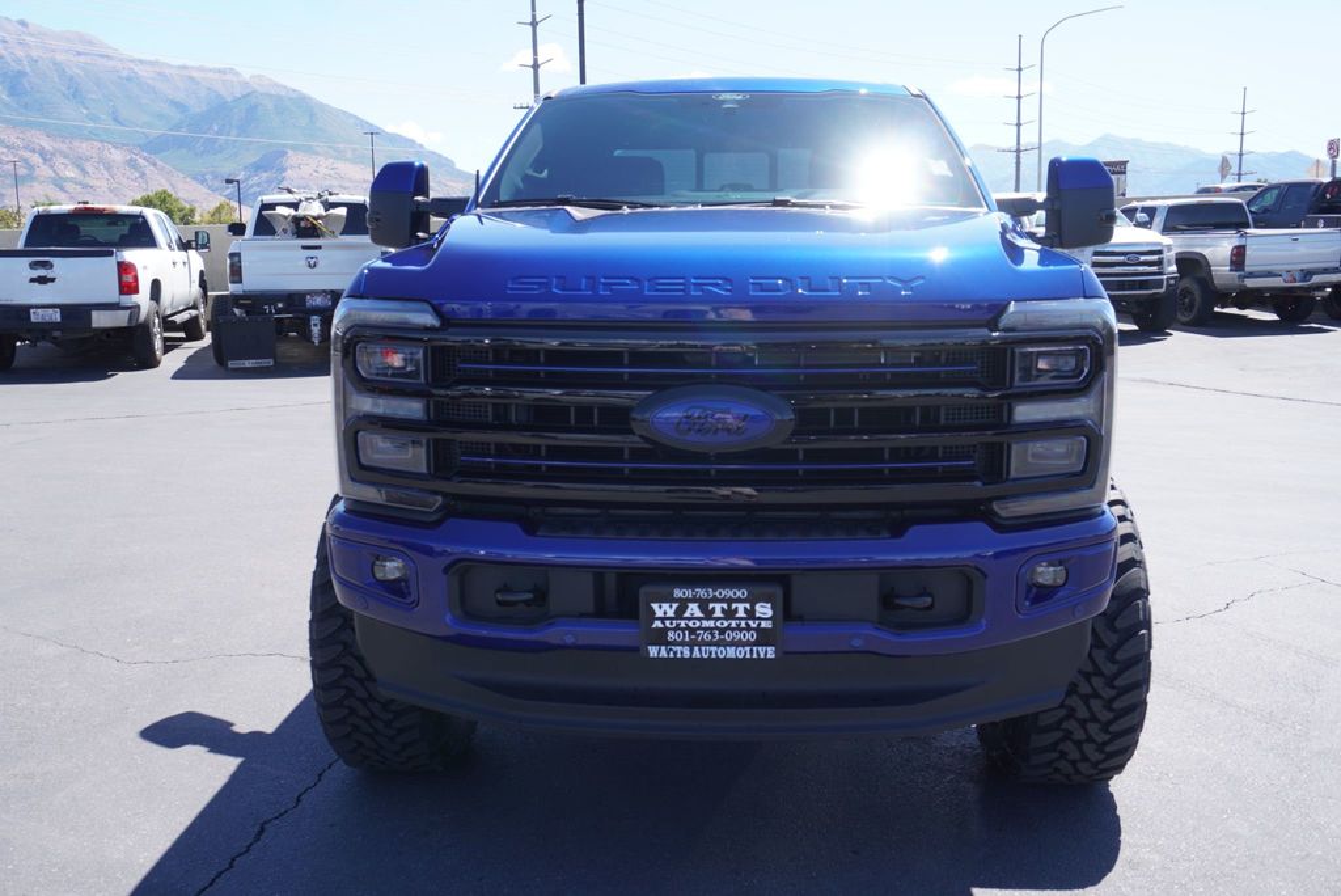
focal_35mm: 33
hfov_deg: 57.2
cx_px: 670
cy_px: 448
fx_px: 1230
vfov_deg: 40.0
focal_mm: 22
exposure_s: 1/160
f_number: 6.3
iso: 100
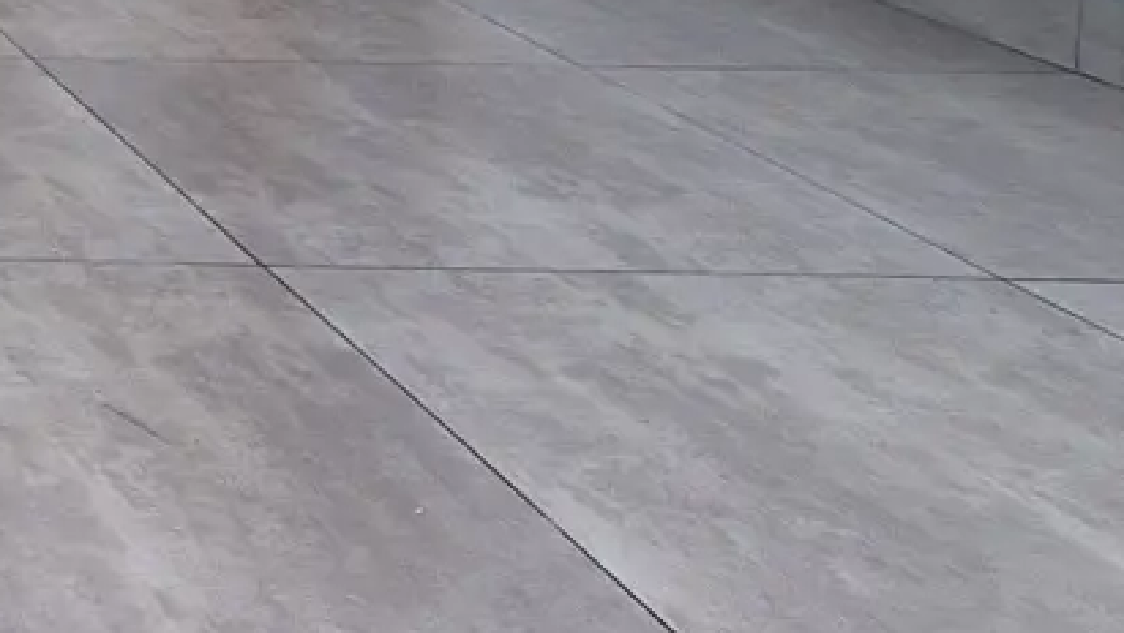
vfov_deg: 16.4
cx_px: -737
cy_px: -368
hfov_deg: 22.9
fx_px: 1968
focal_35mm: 66
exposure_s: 1/132
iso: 50
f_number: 2.2
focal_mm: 2.2
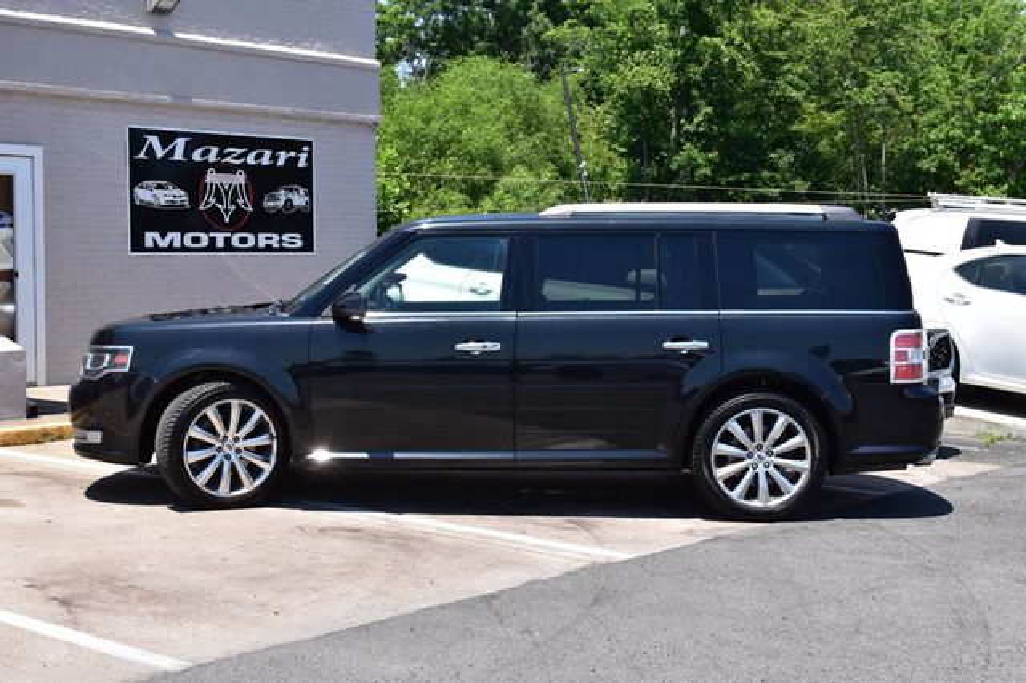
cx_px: 513
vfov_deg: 25.0
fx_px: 1538
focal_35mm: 54
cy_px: 342
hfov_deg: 36.9
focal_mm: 36
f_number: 11
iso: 400
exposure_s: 1/400
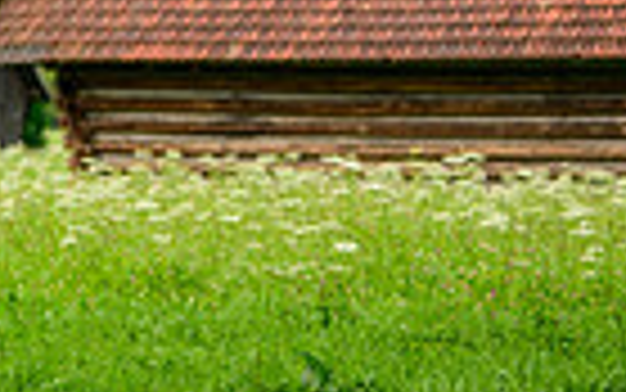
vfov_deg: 4.4
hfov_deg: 6.8
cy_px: -180
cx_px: -594
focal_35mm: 298
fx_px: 5086
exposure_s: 1/640
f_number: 4
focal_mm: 70
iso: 125
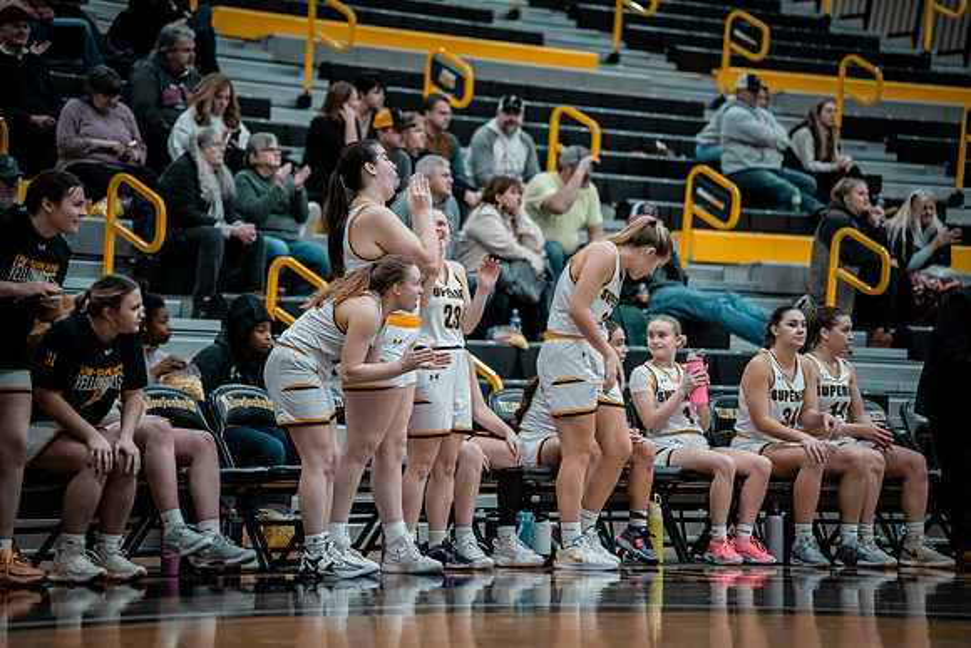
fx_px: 4047
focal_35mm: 150
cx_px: 486
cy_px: 324
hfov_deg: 13.7
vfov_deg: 9.2
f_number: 2.8
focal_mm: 150
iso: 1600
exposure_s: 1/640
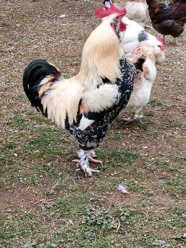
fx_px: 659
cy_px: 124
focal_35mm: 92
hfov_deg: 16.1
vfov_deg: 21.3
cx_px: 93
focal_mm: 4.15
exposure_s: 1/100
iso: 187
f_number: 1.8
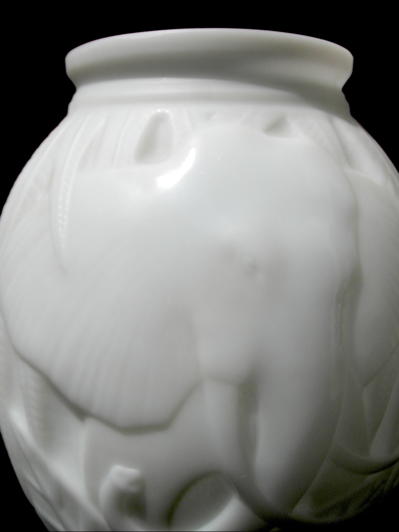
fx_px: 630
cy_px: 266
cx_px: 200
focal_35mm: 41
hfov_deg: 35.1
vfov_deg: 45.8
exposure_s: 1/750
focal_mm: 6.8
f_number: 5.8
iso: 80
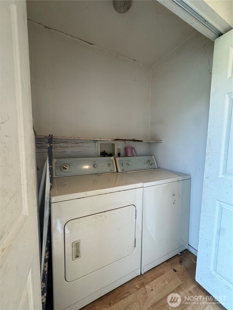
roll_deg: +0.2
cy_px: 155
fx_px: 126
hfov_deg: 85.7
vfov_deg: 102.1
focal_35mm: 14
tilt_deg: -4.2
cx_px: 116
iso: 200
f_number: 2.2
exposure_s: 1/120
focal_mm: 2.22
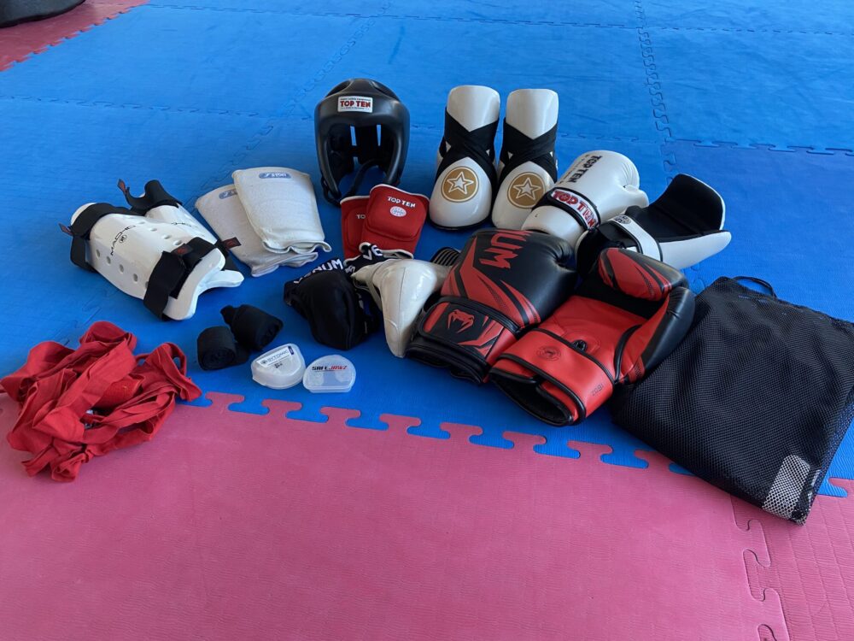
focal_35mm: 26
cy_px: 320
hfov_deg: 67.3
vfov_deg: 53.1
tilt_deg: -38.9
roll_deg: -0.4
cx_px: 427
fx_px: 641
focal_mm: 4.25
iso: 125
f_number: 1.8
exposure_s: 1/78
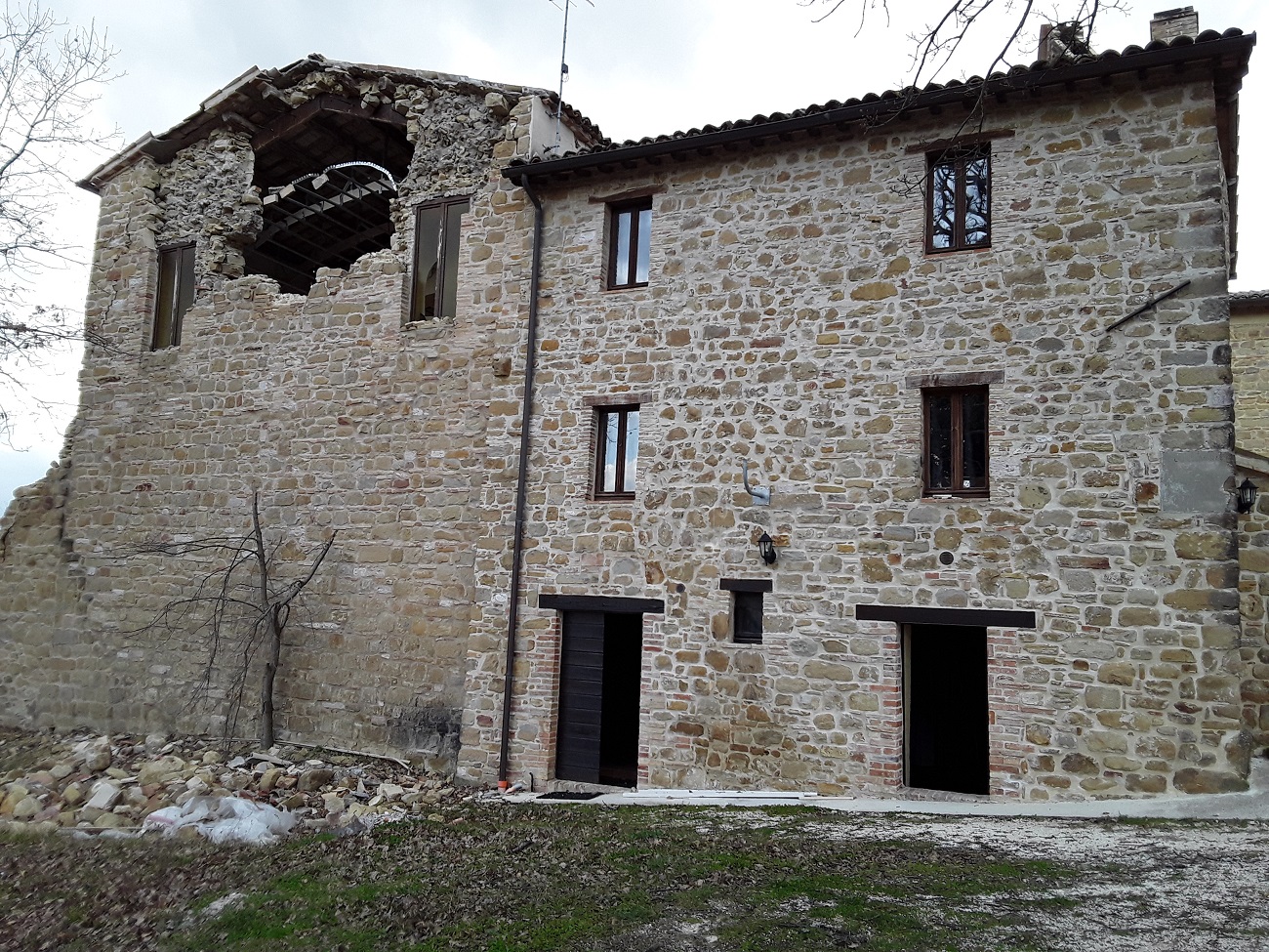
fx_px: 990
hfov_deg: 65.3
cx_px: 634
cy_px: 476
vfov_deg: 51.4
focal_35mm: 27
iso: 40
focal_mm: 2.91
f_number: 1.9
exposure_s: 1/200
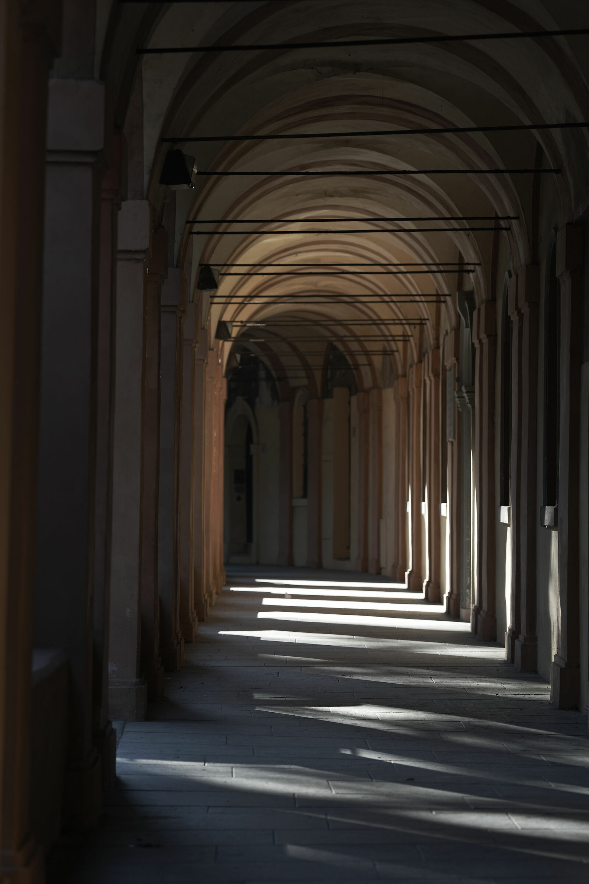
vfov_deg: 15.2
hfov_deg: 10.2
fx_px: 3313
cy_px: 442
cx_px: 294
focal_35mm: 135
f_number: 4.5
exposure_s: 1/125
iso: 100
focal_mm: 135
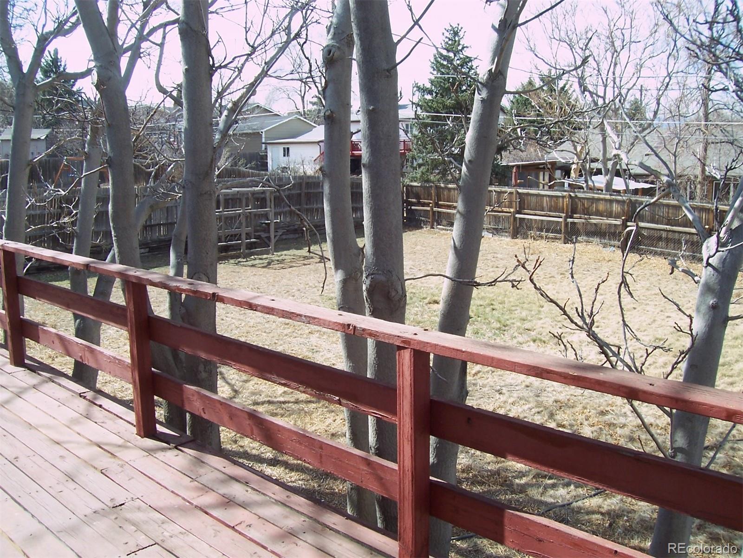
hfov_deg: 54.0
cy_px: 279
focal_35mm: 34
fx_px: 730
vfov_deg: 41.8
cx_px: 372
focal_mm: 5.6
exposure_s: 1/180
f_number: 5.6
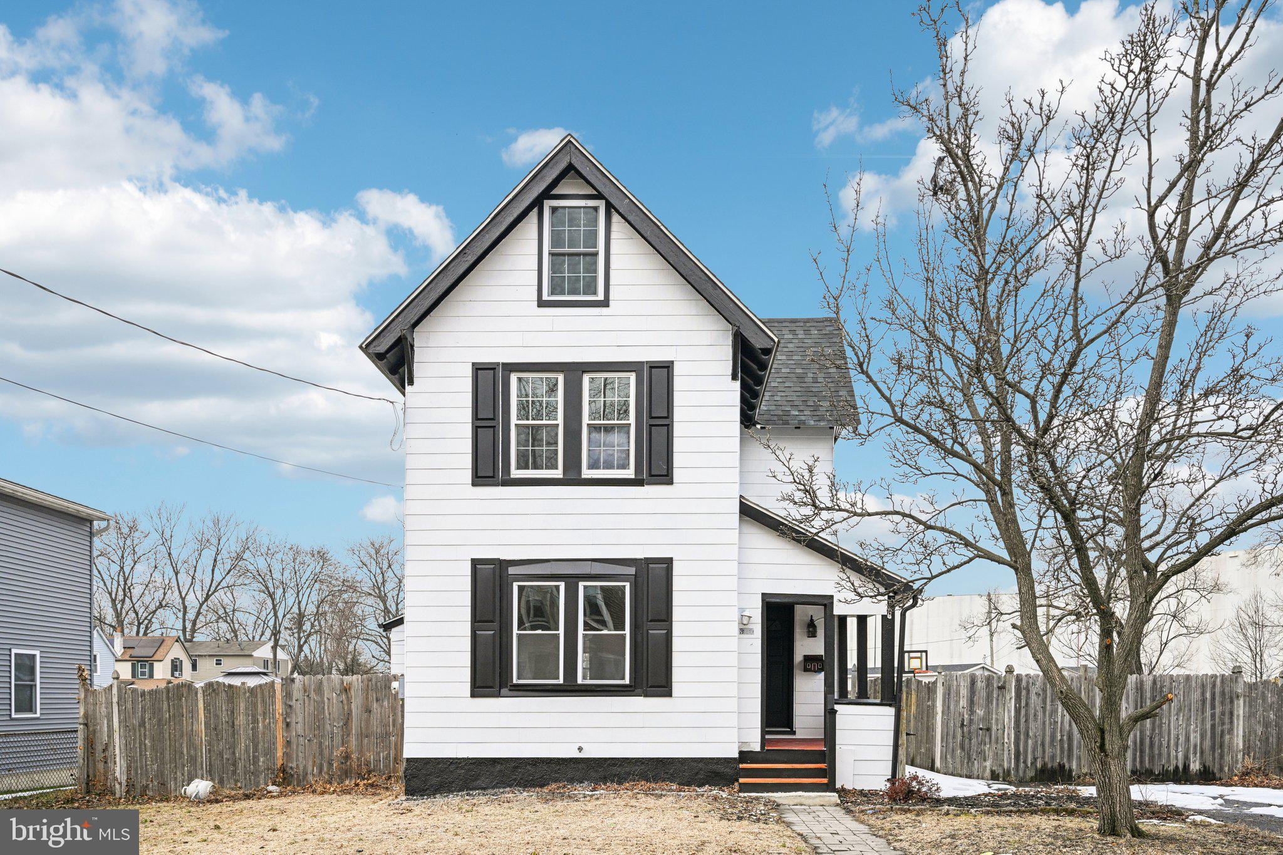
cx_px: 642
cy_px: 428
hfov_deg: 74.9
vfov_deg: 54.1
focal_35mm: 24
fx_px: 837
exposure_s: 1/640
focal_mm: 23.5
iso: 400
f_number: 8
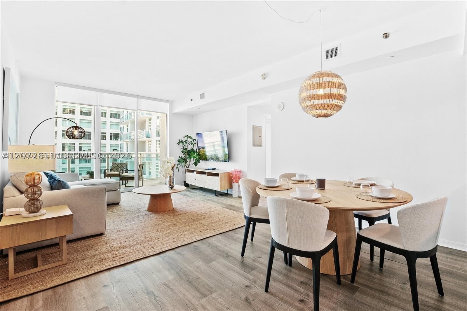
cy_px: 156
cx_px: 234
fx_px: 195
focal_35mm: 15
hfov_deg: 100.4
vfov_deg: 77.3
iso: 450
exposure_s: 1/15
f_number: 8
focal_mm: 10
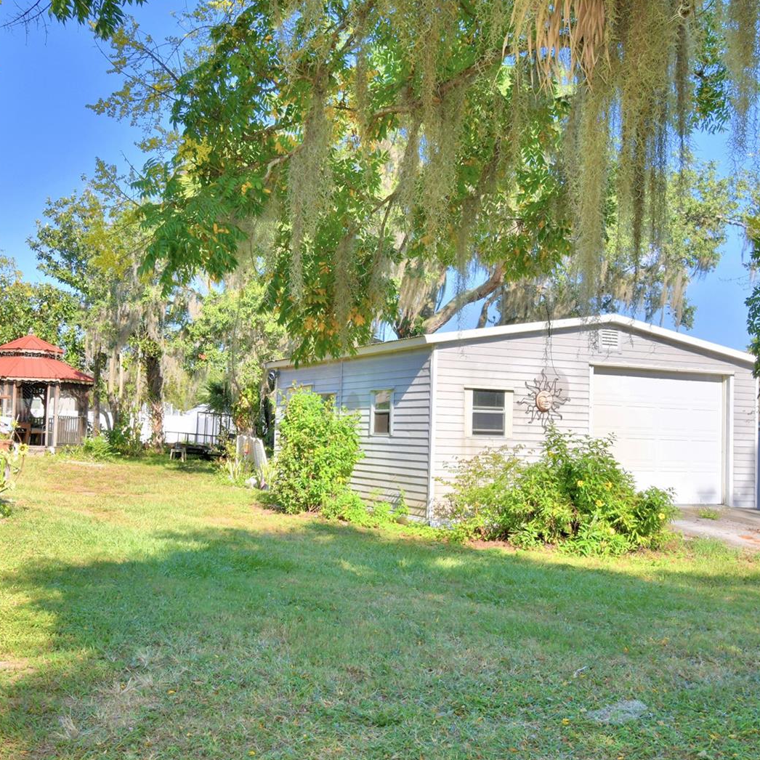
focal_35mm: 39
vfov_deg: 42.8
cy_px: 382
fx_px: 969
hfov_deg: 42.7
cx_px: 327
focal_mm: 20
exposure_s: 1/250
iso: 100
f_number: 10
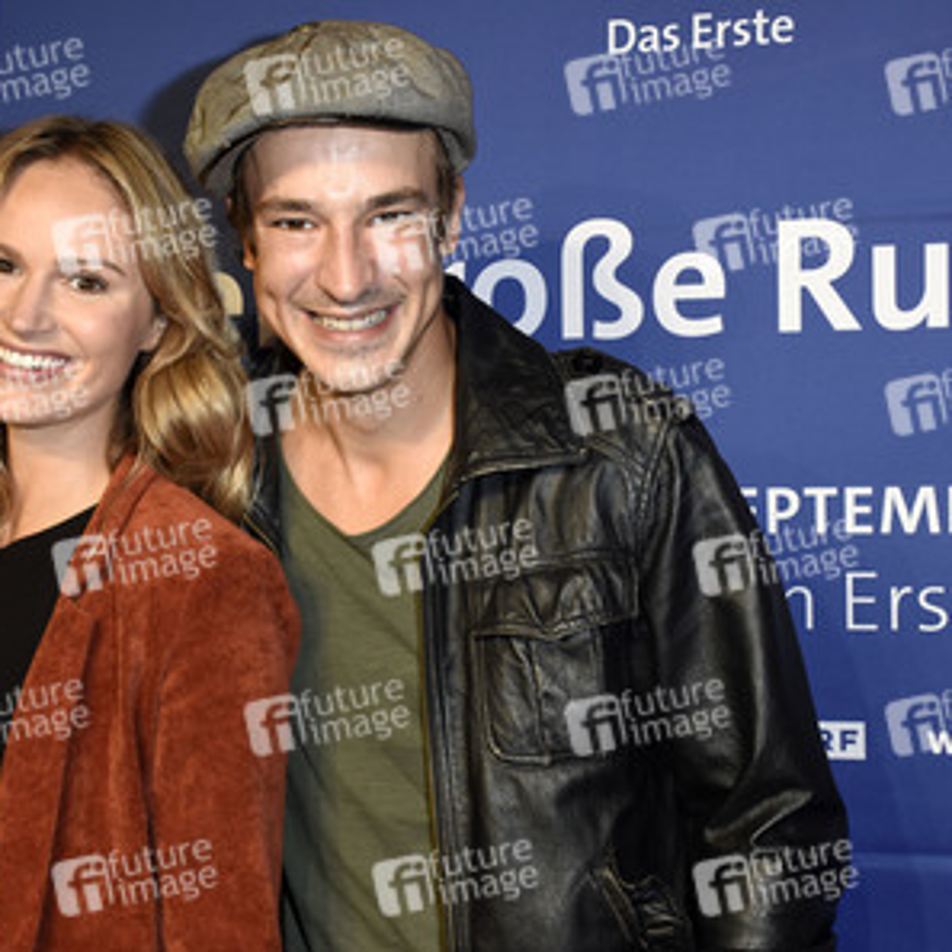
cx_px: 370
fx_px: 1805
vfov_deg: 29.6
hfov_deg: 29.5
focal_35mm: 58
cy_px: 478
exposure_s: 1/160
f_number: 6.3
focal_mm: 30
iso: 640
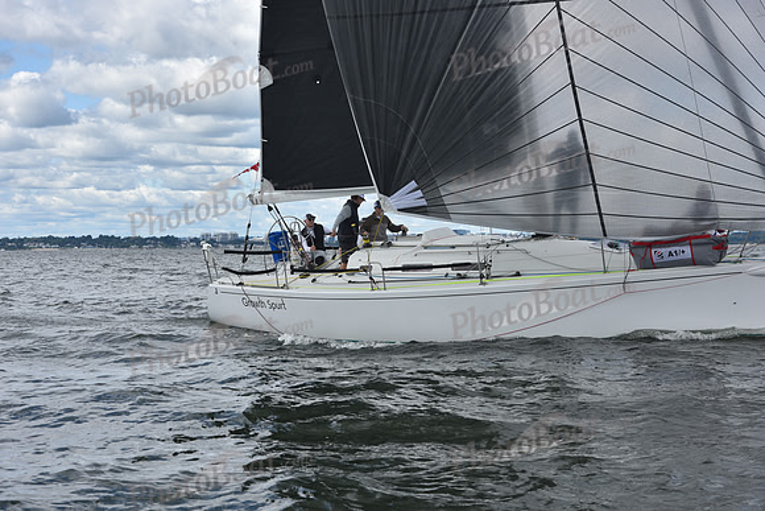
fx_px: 1488
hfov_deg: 28.8
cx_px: 382
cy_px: 256
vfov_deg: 19.5
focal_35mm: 70
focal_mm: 70
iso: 250
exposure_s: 1/800
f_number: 8
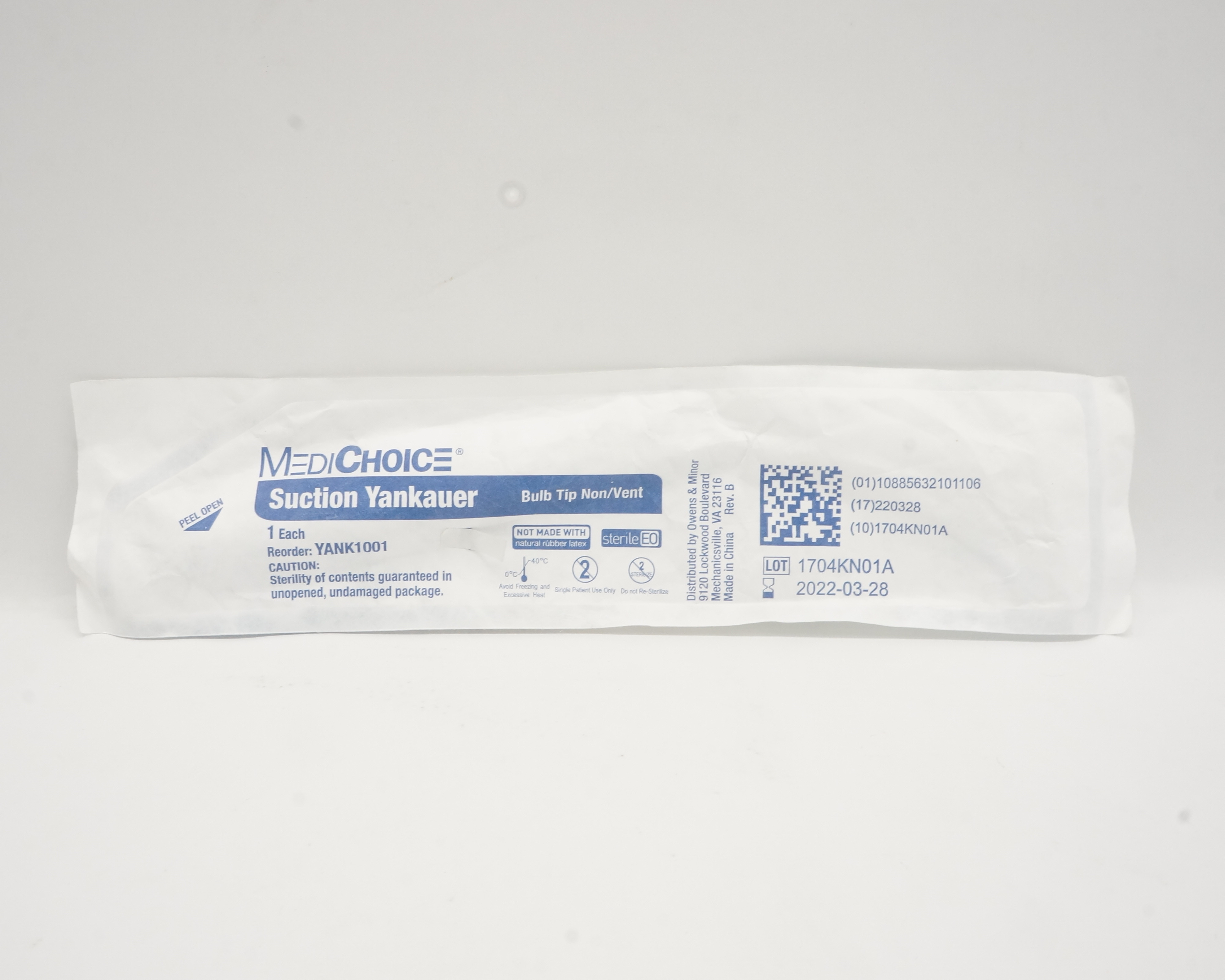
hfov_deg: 57.1
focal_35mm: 31
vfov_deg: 47.1
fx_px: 1124
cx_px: 565
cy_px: 496
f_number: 16
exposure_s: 1/20
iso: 800
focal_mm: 18
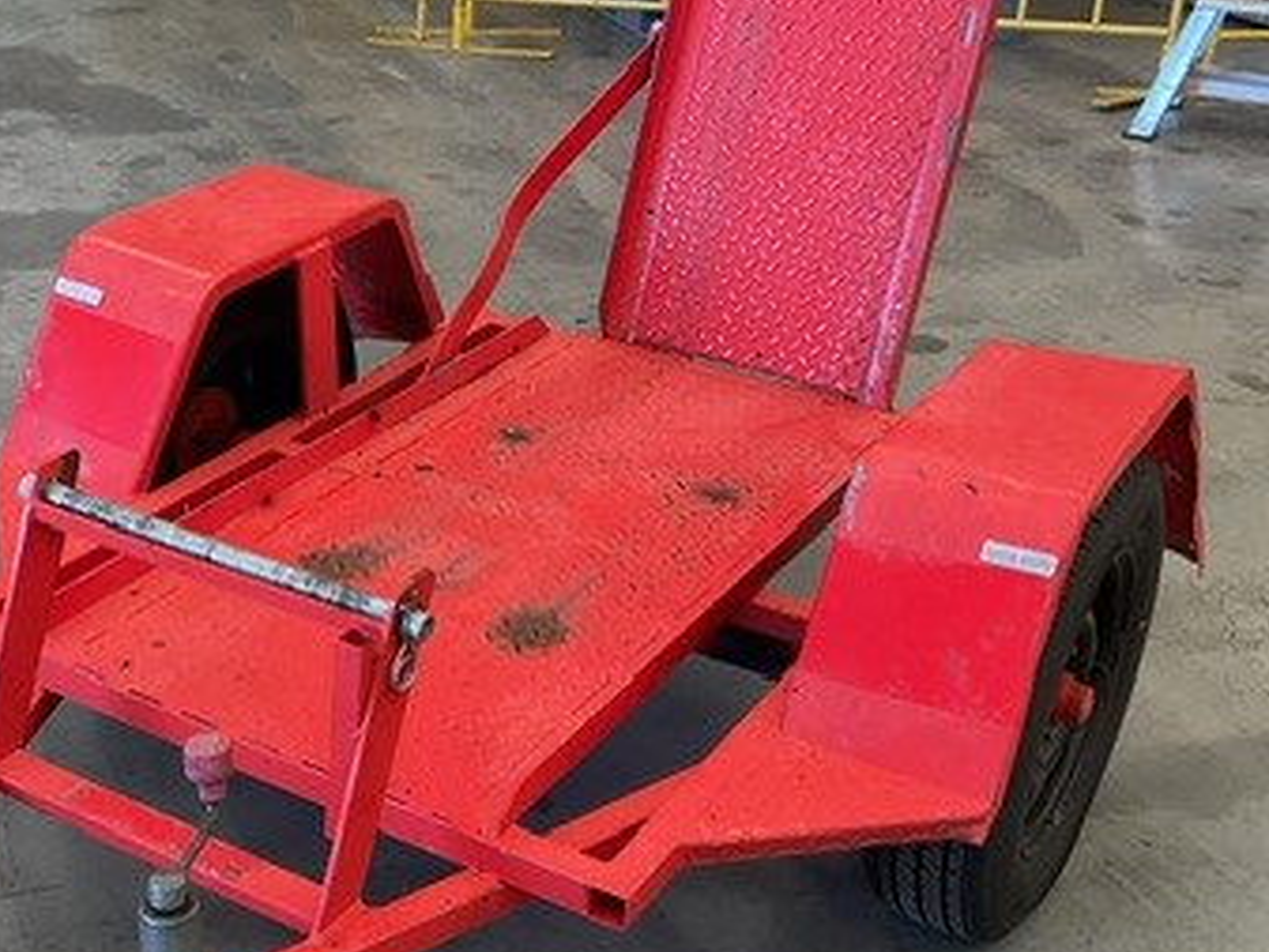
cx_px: 373
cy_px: 527
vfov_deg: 26.6
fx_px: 2017
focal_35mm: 55
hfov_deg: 34.4
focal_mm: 3
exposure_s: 1/60
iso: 80
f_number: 1.8
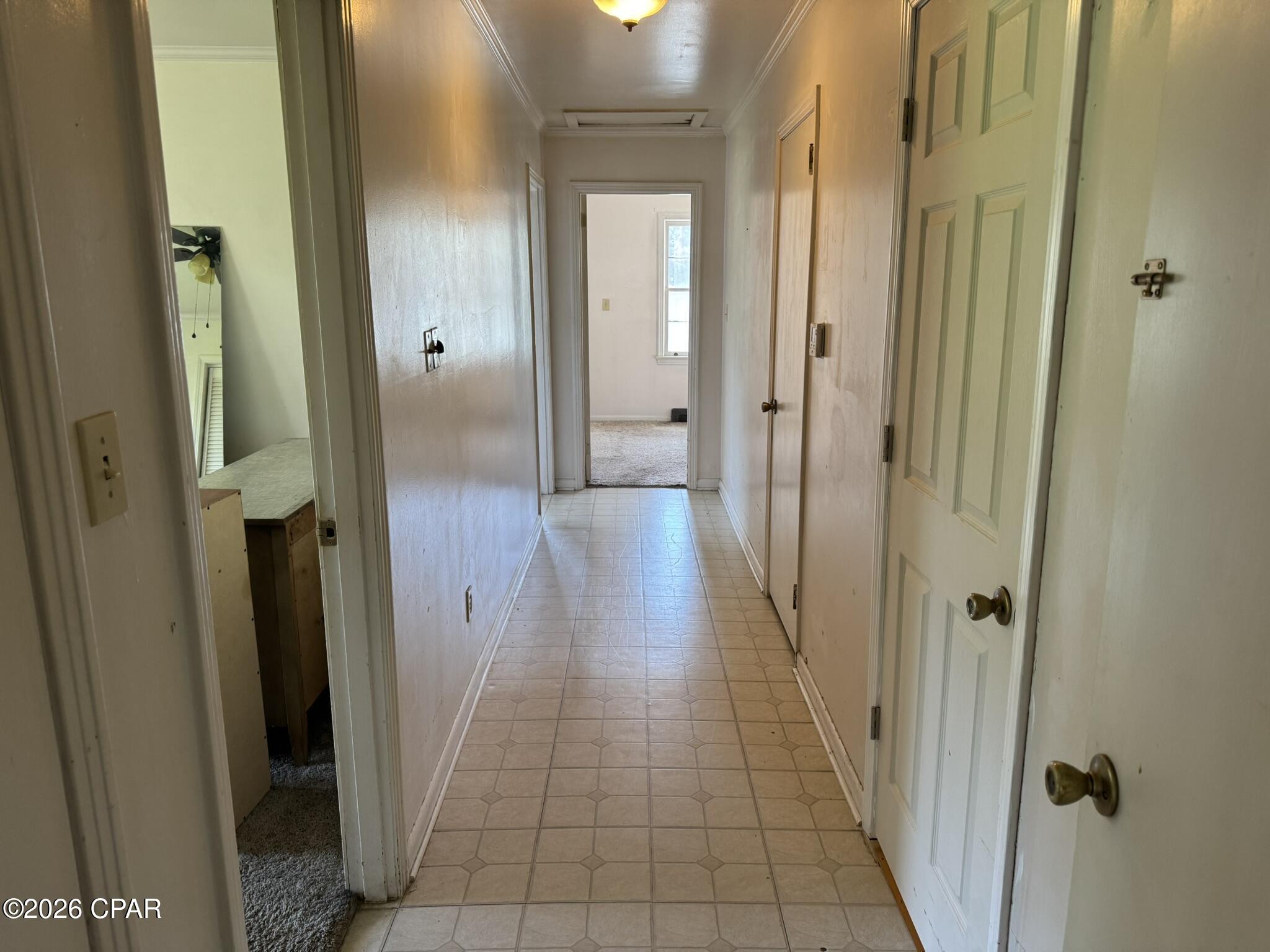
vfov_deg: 56.8
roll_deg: +0.6
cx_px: 635
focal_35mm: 24
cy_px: 476
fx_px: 881
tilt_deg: -12.1
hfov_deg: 71.6
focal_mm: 6.76
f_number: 1.78
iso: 160
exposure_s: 1/120
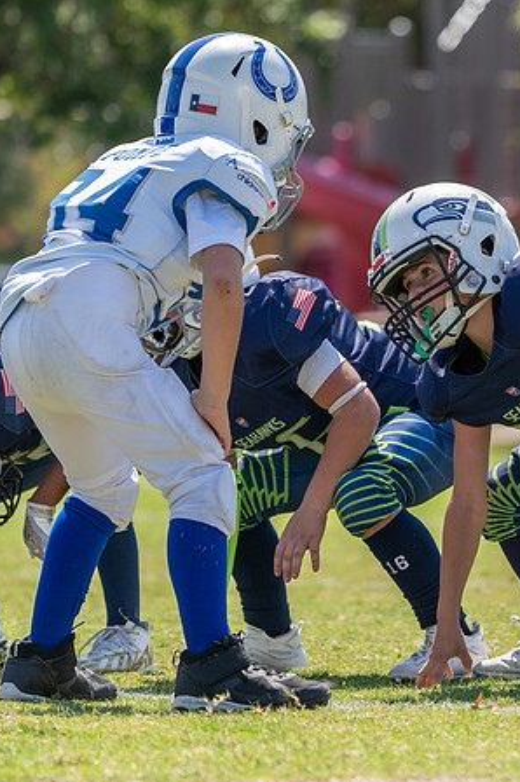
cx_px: 452
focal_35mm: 422
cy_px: 386
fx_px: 9157
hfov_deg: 3.3
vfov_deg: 4.9
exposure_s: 1/1250
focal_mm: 276
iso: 320
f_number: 5.6
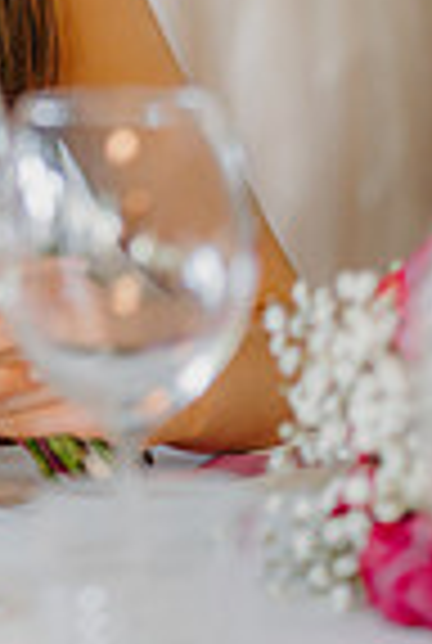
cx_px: -176
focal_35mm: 267
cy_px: -68
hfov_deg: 5.1
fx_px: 4783
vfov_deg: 7.6
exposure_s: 1/200
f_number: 2
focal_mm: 85
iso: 1250
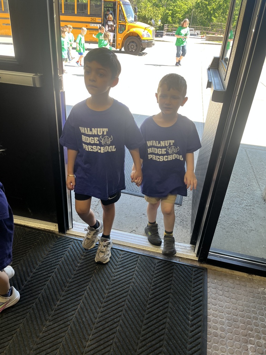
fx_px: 266
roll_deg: -3.7
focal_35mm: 26
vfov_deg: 67.3
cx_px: 133
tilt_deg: -28.8
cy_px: 178
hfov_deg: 53.1
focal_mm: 5.1
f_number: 1.6
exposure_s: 1/145
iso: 32
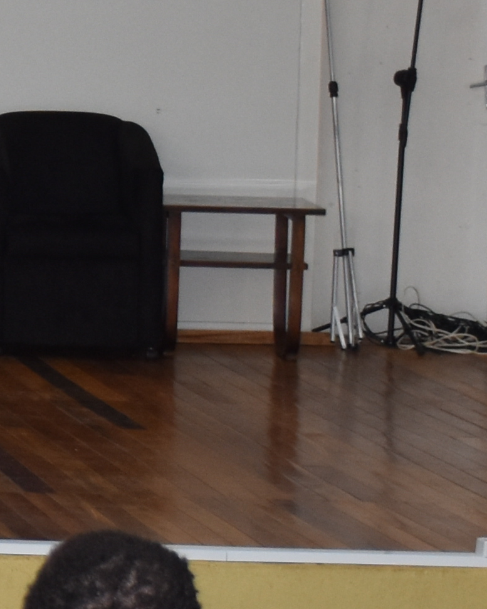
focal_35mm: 235
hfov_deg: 6.2
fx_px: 4231
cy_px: 154
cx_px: -770
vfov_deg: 8.2
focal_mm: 27
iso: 400
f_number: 4
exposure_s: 1/60
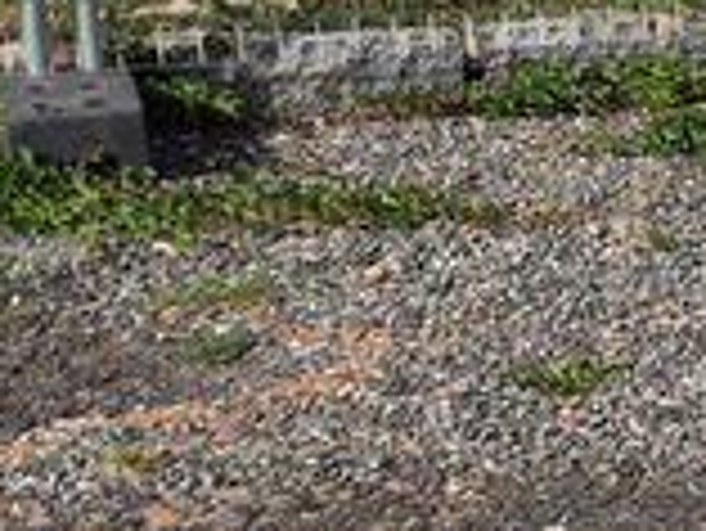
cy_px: 166
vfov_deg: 9.9
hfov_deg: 9.9
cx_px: 2118
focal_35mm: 150
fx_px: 3062
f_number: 1.8
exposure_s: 1/2376
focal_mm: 5.4
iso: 25
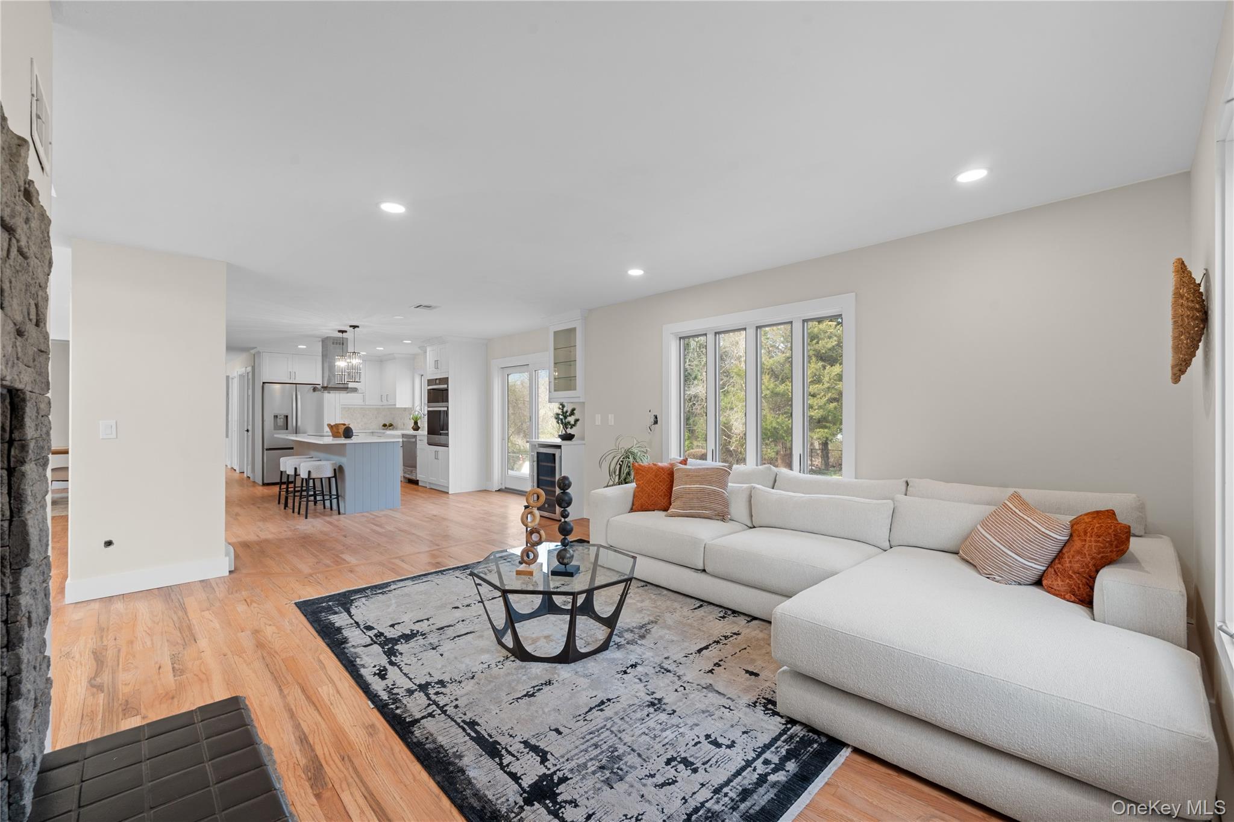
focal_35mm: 14
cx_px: 617
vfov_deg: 81.2
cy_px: 411
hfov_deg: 104.3
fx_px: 480
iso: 200
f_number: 10
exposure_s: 1/3
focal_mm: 14
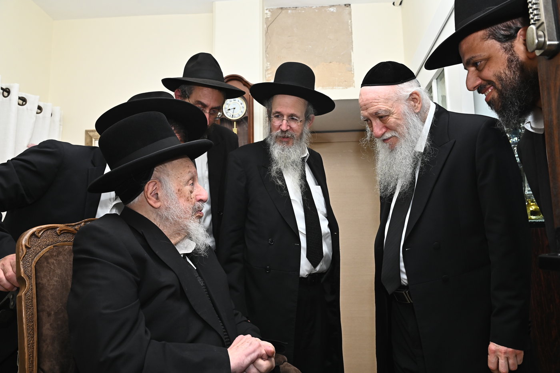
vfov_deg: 42.3
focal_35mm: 31
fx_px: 482
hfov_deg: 60.3
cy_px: 186
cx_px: 280
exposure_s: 1/200
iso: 2000
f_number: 7.1
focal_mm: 31
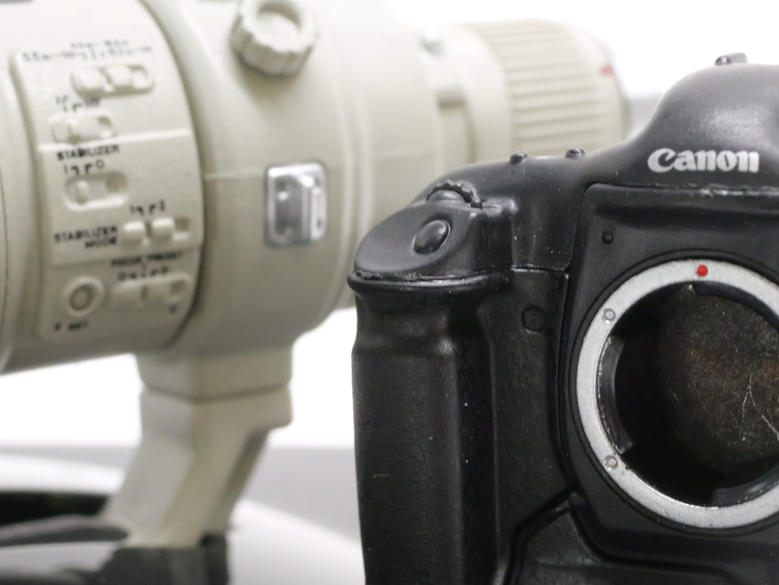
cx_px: 519
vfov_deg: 14.5
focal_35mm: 102
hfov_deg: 19.2
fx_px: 2296
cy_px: 424
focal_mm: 30
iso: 2500
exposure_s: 1/30
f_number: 8
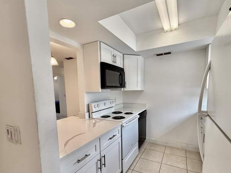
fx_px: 120
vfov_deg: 70.9
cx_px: 116
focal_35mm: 18
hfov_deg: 87.7
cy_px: 103
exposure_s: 1/120
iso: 125
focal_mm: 2.22
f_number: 2.2
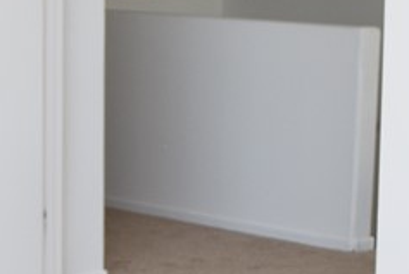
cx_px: 211
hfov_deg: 14.9
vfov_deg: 10.1
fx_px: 1559
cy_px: 107
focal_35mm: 137
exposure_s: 1/125
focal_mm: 20
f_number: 5.6
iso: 400
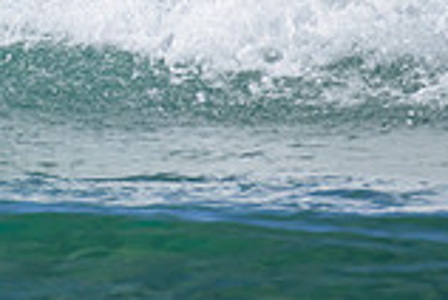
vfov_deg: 0.3
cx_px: -140
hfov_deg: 0.5
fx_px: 49809
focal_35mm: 3995
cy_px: -293
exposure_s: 1/800
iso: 400
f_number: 11
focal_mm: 800
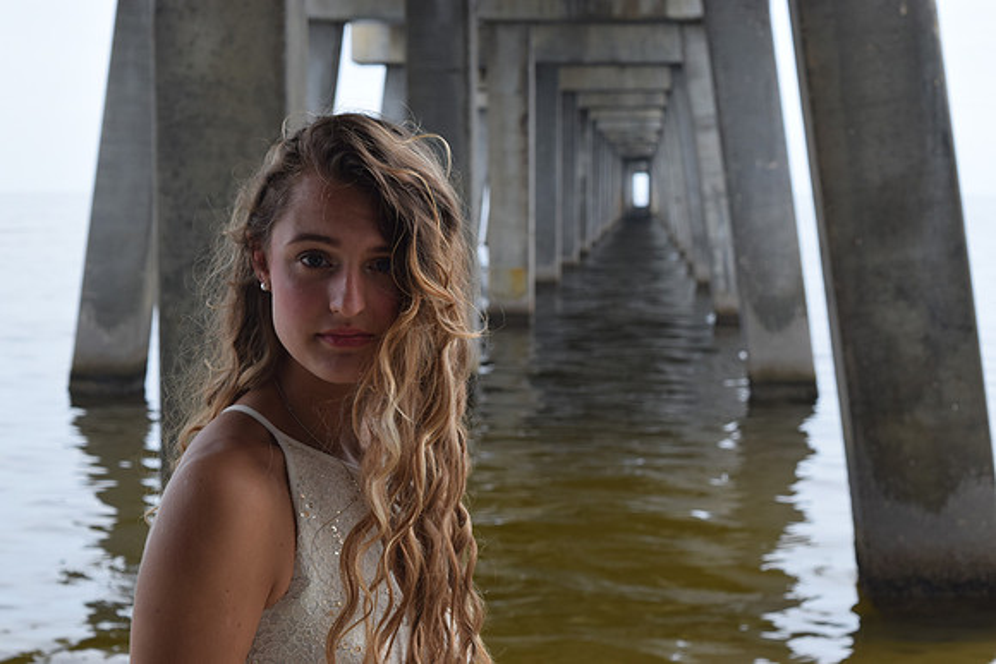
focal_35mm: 82
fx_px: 2283
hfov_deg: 24.6
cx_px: 498
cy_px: 332
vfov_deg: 16.6
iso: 400
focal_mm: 55
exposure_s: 1/250
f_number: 8
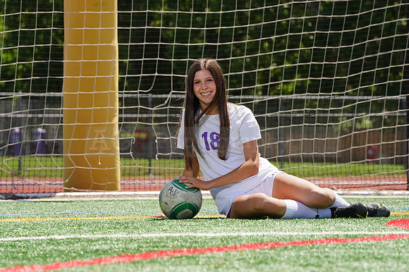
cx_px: 204
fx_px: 2975
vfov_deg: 5.2
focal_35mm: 262
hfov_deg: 7.9
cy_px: 136
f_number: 13
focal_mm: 262
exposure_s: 1/250
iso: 200
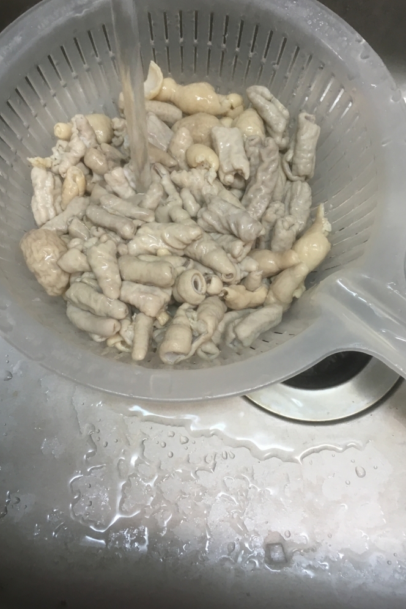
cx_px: 196
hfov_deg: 42.3
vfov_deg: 60.3
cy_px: 300
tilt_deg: -72.5
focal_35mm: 31
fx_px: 524
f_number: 2.2
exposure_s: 1/33
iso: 80
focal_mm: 4.15
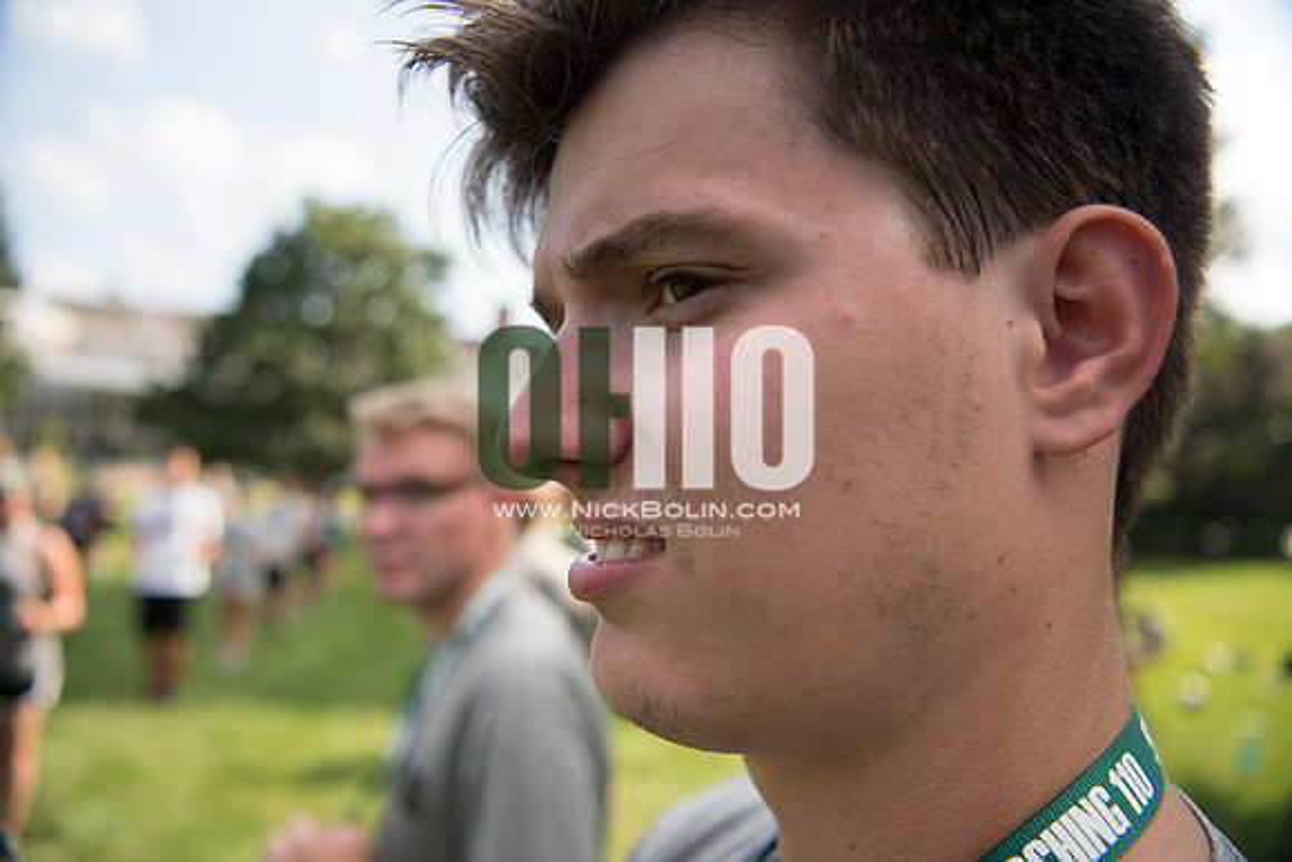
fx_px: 861
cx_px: 646
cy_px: 431
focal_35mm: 24
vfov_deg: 53.2
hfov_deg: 73.7
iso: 200
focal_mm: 24
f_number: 2.8
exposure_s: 1/1600
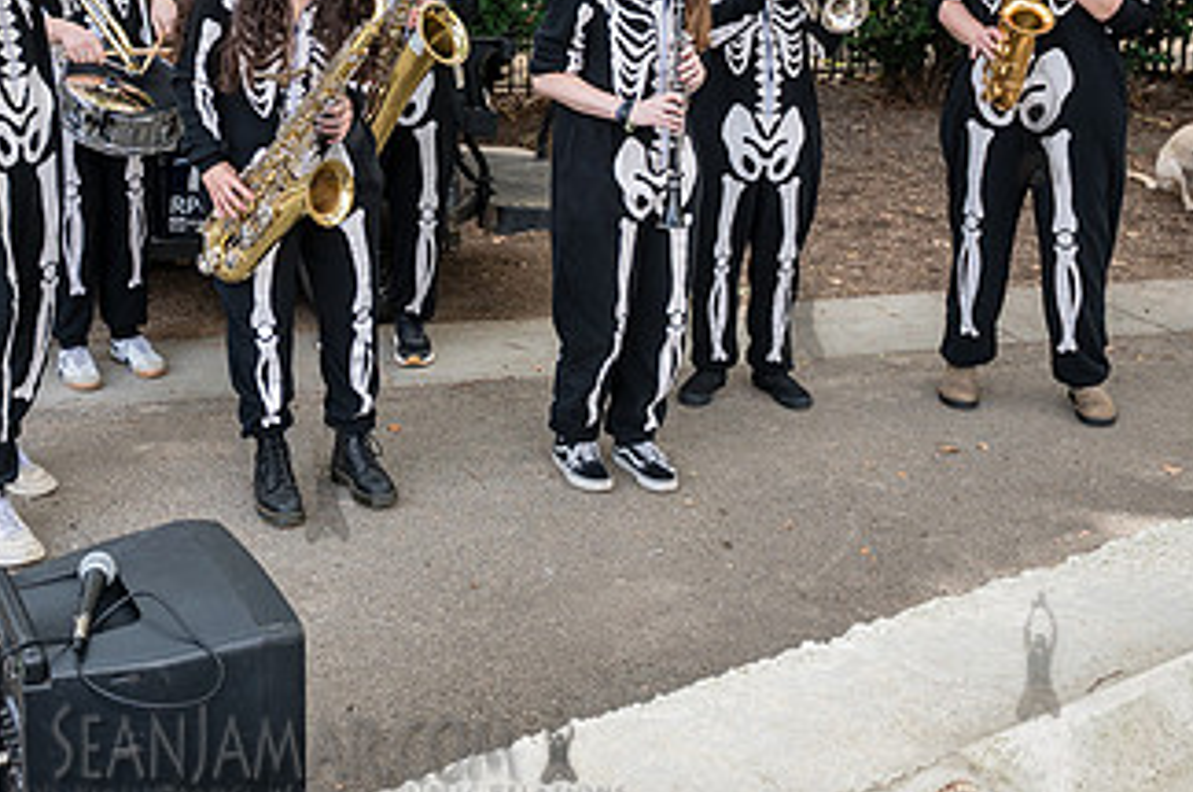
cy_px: 122
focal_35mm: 43
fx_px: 1423
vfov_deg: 30.1
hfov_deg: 44.2
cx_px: 324
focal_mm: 24
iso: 1000
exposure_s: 1/320
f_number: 5
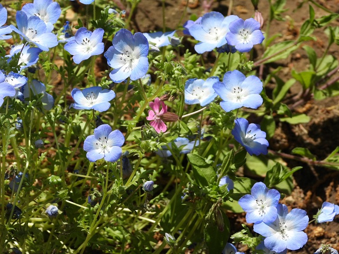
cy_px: 127
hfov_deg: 11.6
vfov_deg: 8.7
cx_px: 170
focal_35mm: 170
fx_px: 1665
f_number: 4
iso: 100
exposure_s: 1/800
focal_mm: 30.5
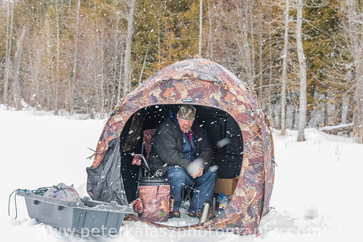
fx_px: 486
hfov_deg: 41.0
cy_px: 121
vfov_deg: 28.0
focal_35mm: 48
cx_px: 185
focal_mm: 46
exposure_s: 1/160
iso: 3200
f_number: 5.6
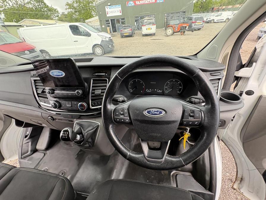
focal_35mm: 14
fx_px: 108
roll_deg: -0.3
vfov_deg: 85.7
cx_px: 133
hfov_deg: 102.1
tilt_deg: -34.6
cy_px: 100
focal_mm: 2.22
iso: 160
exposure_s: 1/99
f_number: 2.2
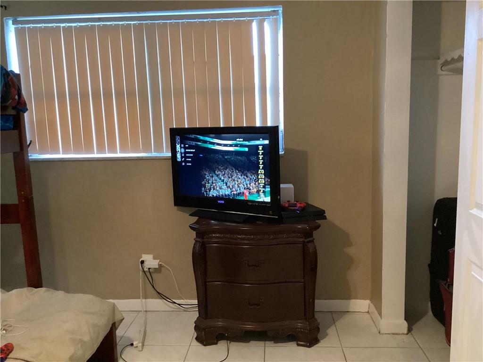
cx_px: 242
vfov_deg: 45.4
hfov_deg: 58.4
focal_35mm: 31
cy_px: 181
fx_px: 433
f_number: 2.4
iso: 640
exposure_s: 1/30
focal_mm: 3.3
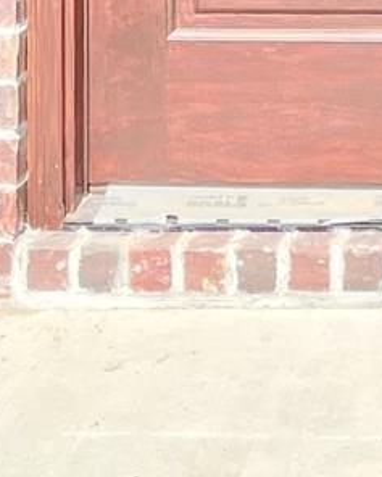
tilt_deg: +1.9
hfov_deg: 7.8
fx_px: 2684
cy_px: -632
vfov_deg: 9.2
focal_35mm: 190
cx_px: 711
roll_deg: +1.8
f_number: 1.6
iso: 32
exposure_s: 1/2049
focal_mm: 5.1
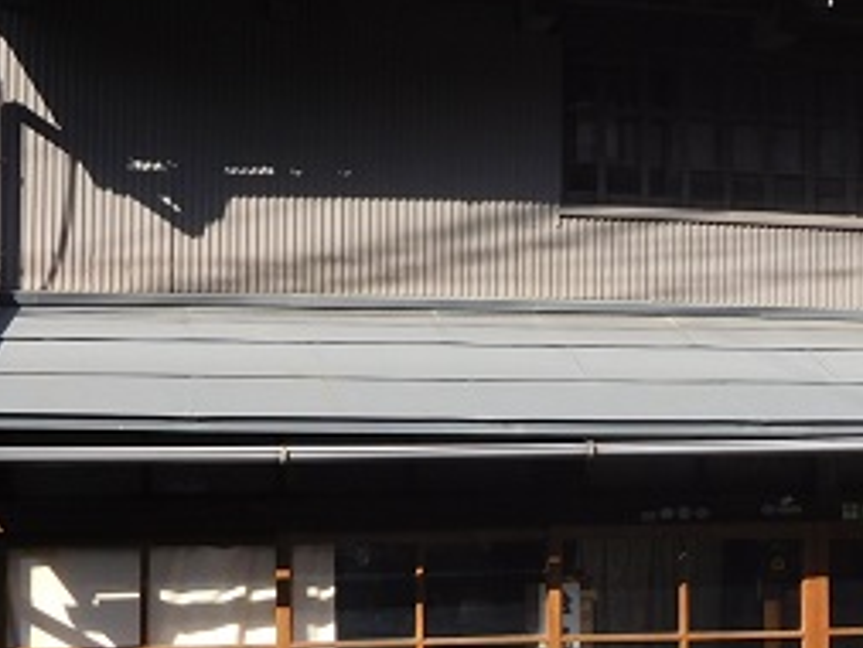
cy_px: 402
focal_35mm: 81
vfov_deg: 18.2
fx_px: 2020
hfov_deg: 23.7
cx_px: 703
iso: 125
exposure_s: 1/500
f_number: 3.6
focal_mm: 5.7
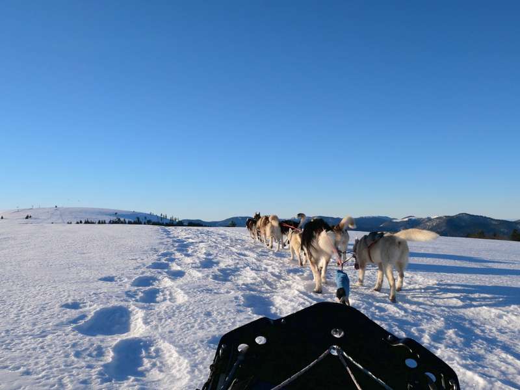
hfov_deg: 60.0
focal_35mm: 30
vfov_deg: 46.8
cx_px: 260
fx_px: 451
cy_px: 195
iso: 200
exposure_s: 1/800
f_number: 11
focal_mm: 15
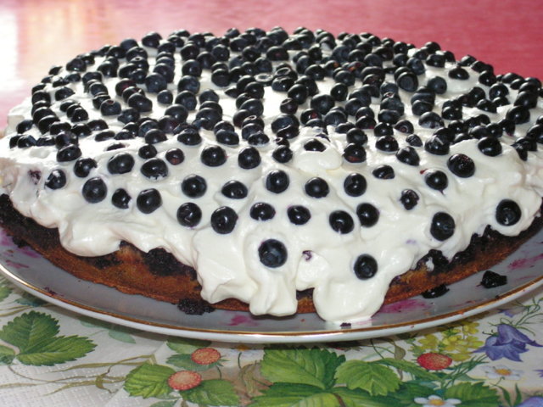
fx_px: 1302
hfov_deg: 23.6
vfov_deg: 17.8
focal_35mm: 83
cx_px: 272
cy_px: 204
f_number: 3.3
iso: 200
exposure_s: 1/80
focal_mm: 13.9
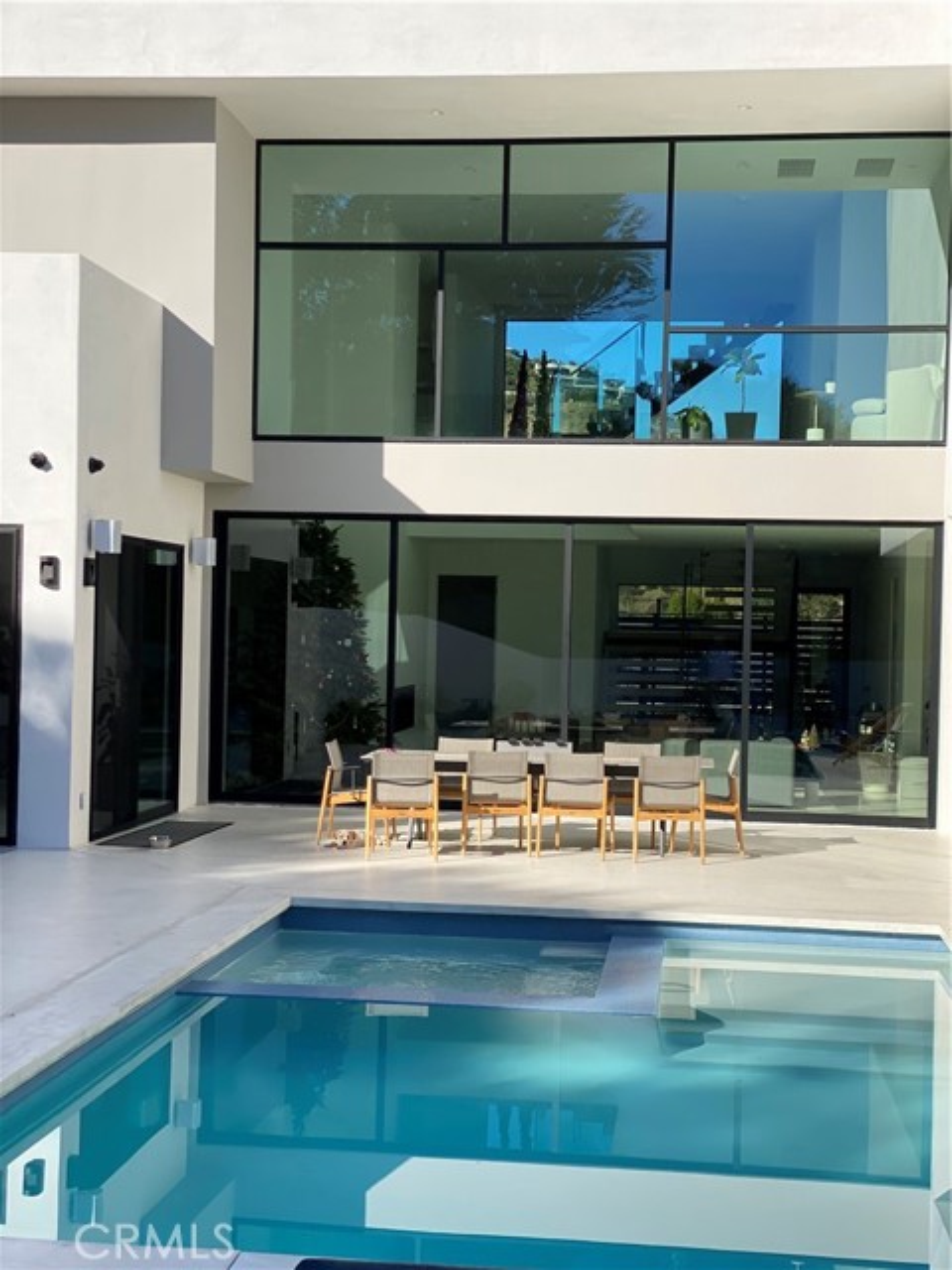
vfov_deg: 36.8
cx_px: 476
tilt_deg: +0.2
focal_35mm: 52
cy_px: 635
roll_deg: -2.1
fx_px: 1907
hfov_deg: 28.0
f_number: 2
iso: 20
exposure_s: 1/1370
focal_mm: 6
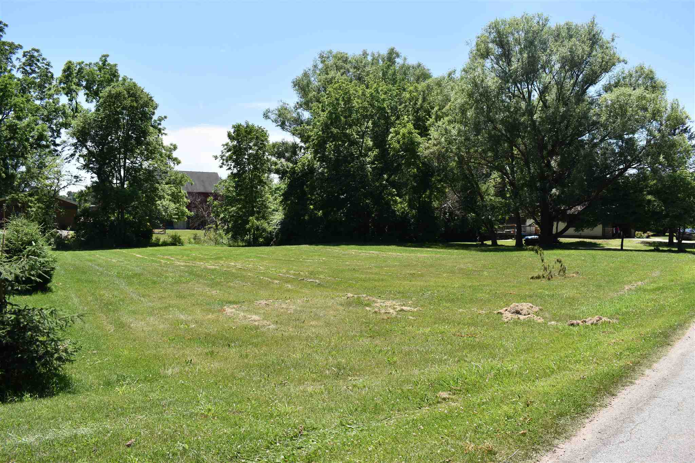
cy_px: 232
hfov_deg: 61.9
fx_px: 579
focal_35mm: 30
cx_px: 348
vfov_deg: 43.6
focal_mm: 20
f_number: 8
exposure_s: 1/250
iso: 100
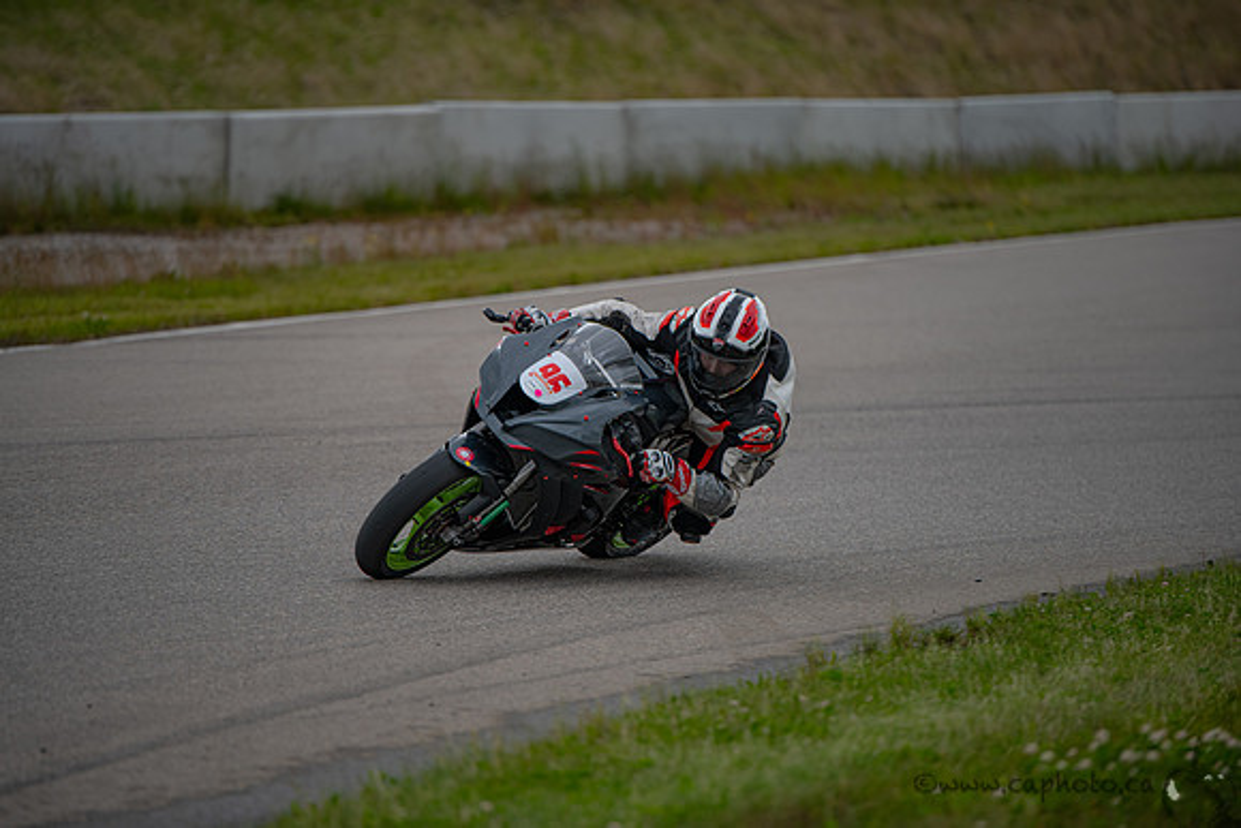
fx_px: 6896
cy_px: 414
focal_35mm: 200
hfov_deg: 10.3
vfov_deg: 6.9
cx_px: 620
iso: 110
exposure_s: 1/1600
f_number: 2.8
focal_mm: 200
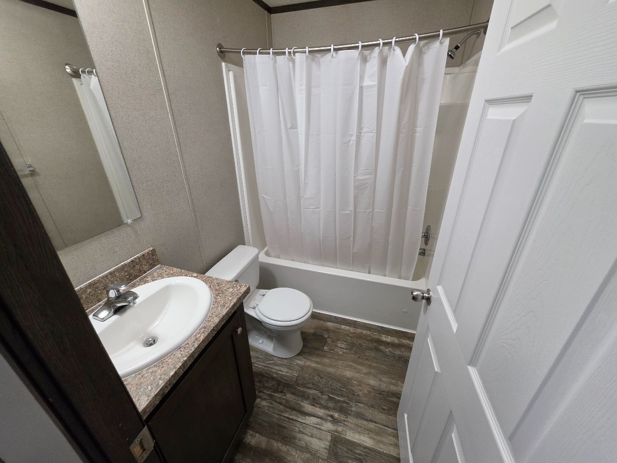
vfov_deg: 89.9
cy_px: 232
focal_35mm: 13
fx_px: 232
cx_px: 308
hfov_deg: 106.2
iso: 250
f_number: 1.9
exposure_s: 1/120
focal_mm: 2.2
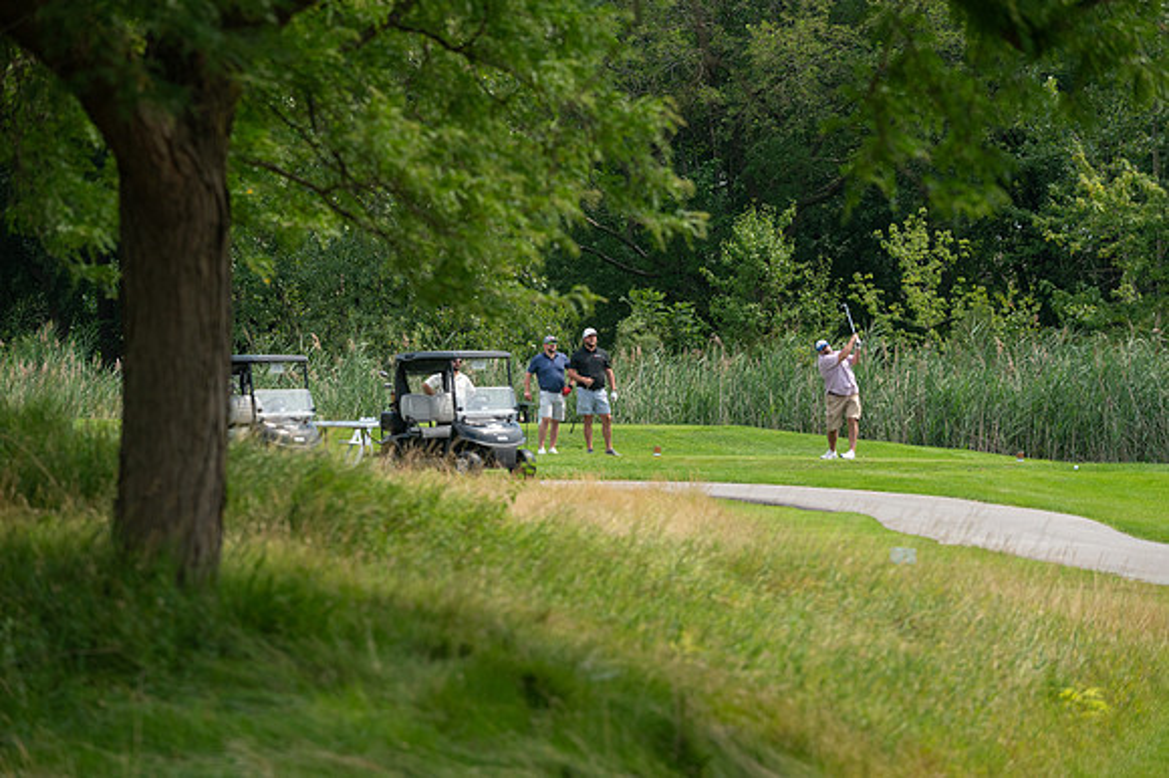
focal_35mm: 218
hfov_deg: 9.4
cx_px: 583
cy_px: 404
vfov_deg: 6.3
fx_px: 7072
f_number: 5
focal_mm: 200
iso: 250
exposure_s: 1/1600
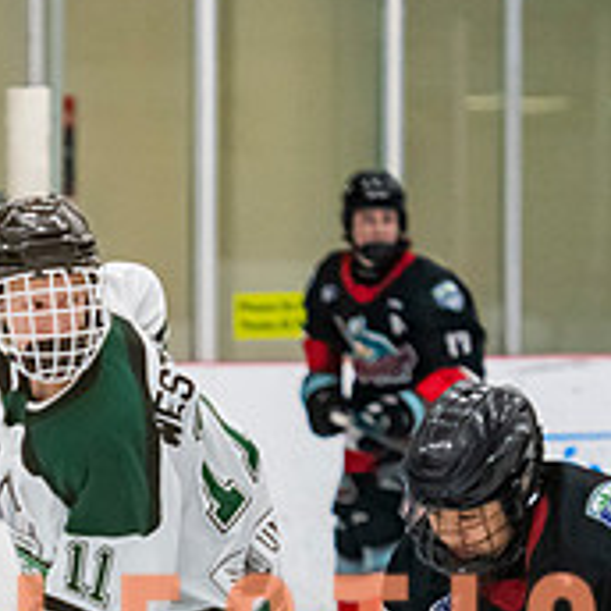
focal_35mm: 545
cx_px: -134
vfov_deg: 3.2
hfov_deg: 3.2
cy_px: 599
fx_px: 10883
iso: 2000
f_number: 3.2
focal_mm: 122
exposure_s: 1/640
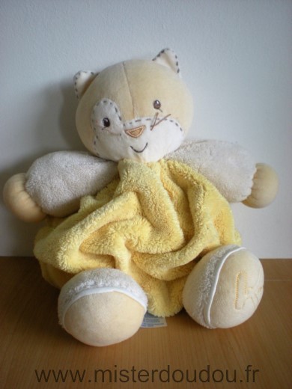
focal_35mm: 38
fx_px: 427
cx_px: 146
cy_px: 194
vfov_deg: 49.0
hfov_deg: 37.7
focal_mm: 6.3
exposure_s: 1/60.4
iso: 186
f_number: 3.1
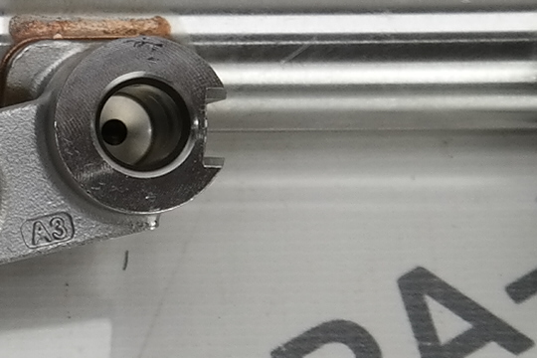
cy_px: 88
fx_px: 3222
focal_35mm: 216
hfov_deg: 9.0
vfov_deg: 6.4
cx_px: -509
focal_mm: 20
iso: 100
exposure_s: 1/100
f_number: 4
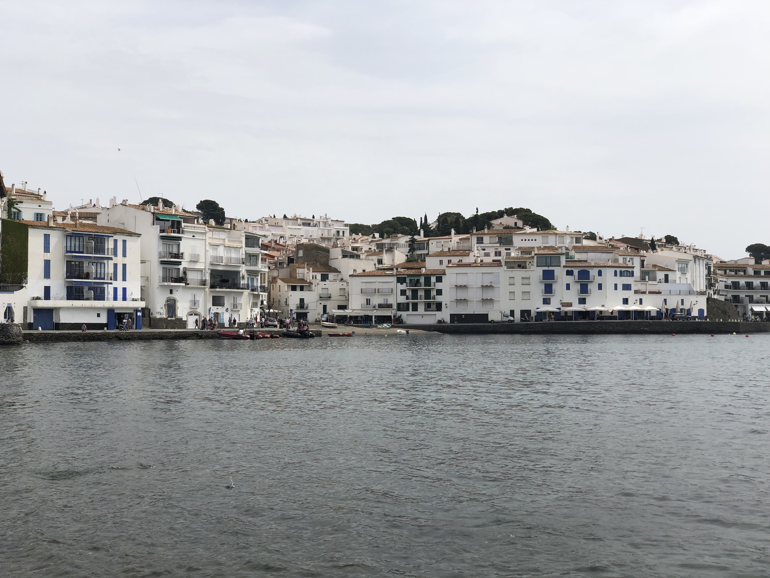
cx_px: 385
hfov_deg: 36.8
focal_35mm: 52
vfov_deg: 28.0
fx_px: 1157
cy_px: 289
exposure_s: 1/1919
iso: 16
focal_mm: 6
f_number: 2.4
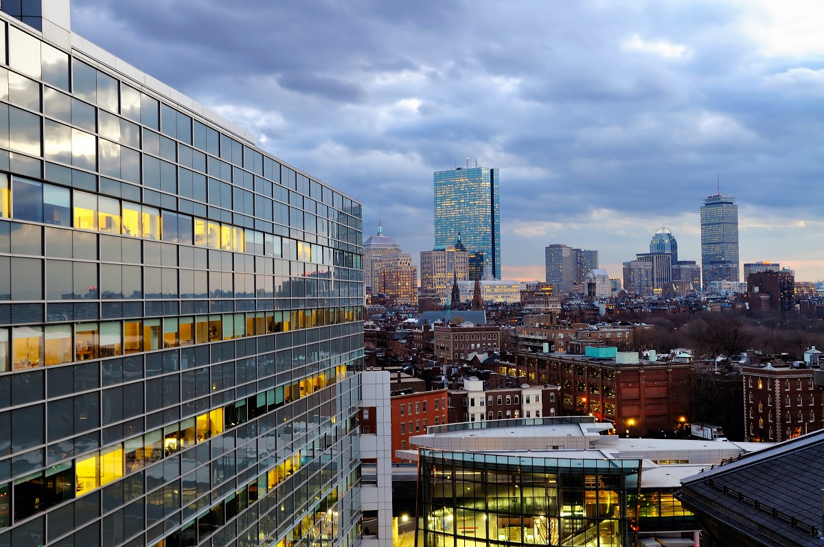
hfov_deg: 49.6
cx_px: 412
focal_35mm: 39
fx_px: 892
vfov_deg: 34.1
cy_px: 274
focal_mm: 26
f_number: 8
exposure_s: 1/1.25
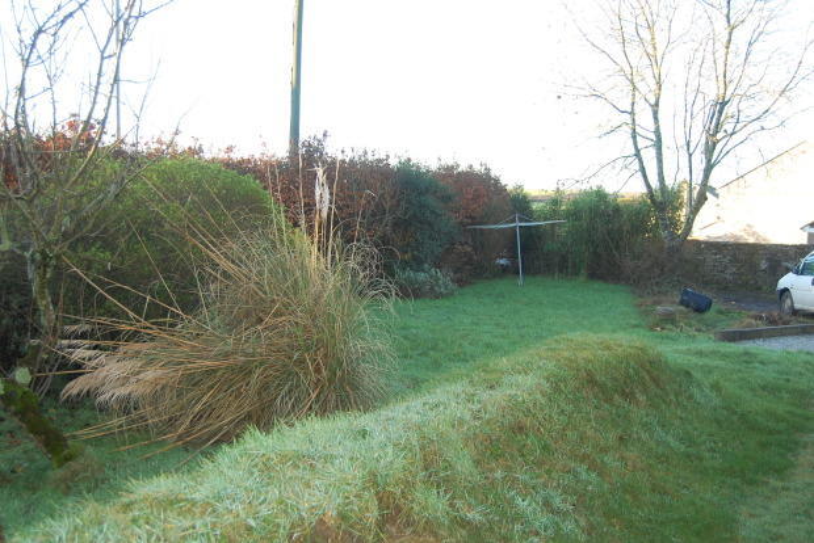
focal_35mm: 33
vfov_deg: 40.0
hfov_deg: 57.2
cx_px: 407
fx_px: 746
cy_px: 272
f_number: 3.8
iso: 400
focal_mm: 22
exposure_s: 1/200
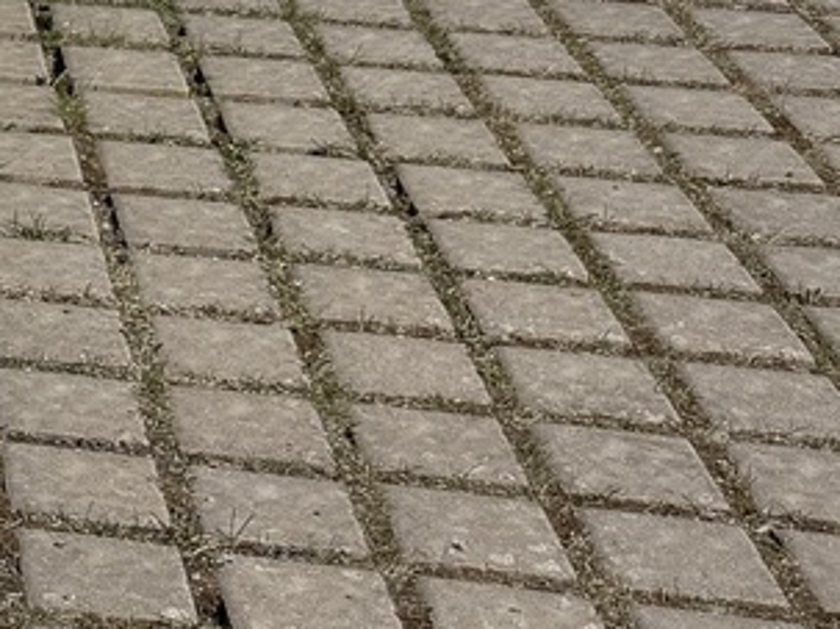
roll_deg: -0.1
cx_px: -1078
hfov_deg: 13.4
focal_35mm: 114
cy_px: -188
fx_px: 2765
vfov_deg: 12.6
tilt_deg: -14.2
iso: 80
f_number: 1.78
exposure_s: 1/8130
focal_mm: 6.76
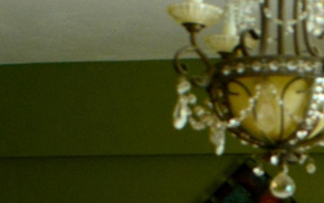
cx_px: 381
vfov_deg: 7.4
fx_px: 1545
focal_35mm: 175
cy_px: 287
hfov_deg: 11.7
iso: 1100
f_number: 4.5
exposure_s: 1/30
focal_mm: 29
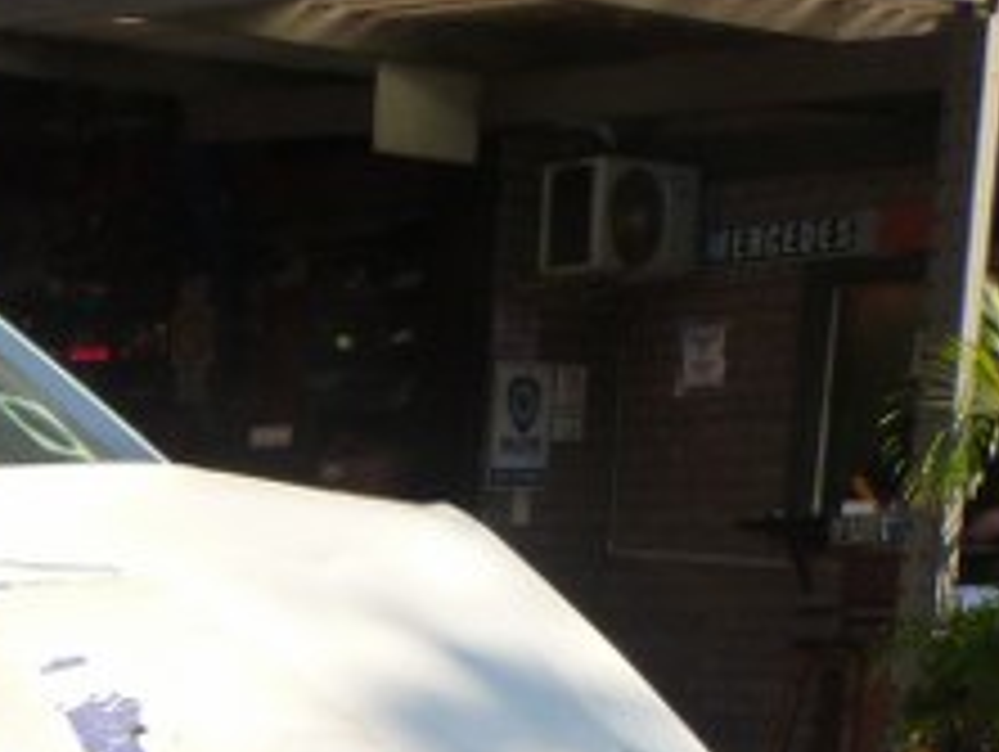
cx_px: -572
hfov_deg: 18.7
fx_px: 2600
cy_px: 1207
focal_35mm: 90
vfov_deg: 15.0
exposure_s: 1/200
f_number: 4
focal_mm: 4.5
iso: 125
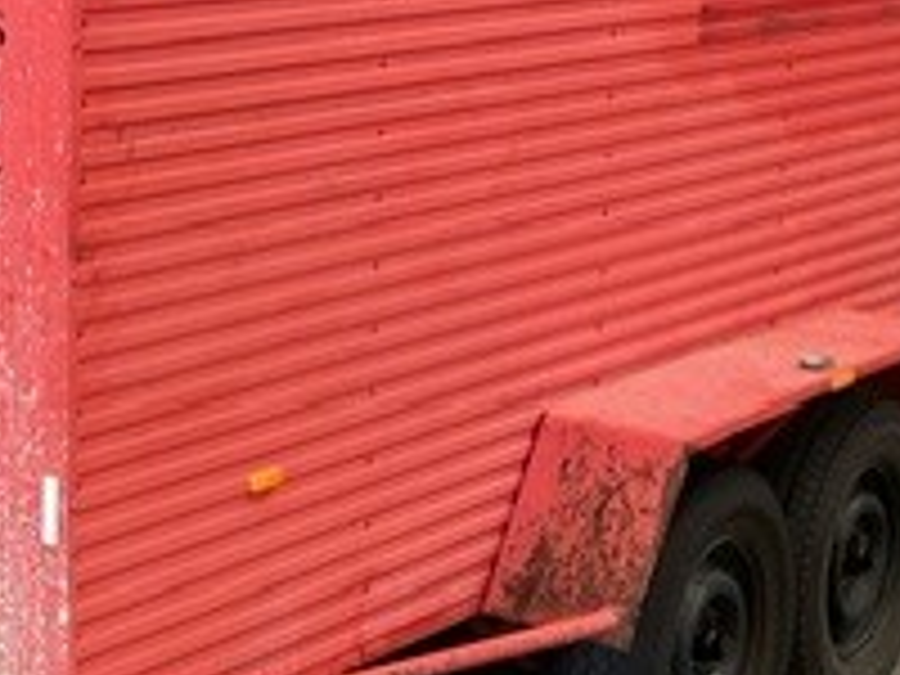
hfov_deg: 19.4
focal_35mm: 93
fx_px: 2418
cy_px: 225
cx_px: -270
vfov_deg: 15.9
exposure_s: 1/50
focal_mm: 3
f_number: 1.8
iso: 64
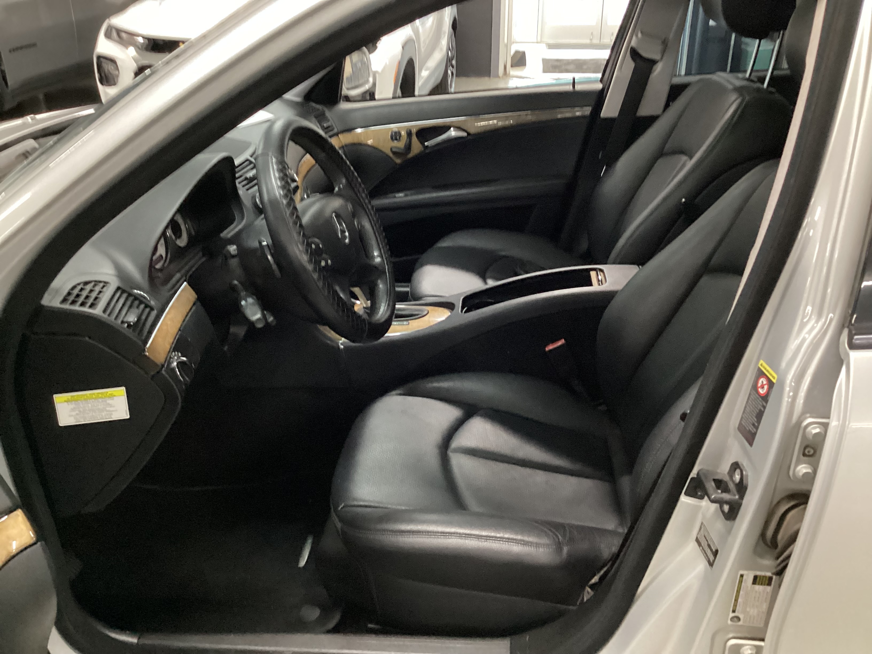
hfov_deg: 58.4
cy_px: 327
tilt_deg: -28.2
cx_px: 436
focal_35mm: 31
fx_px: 781
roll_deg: -0.5
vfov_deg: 45.4
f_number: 2.4
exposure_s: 1/33
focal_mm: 3.3
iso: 320
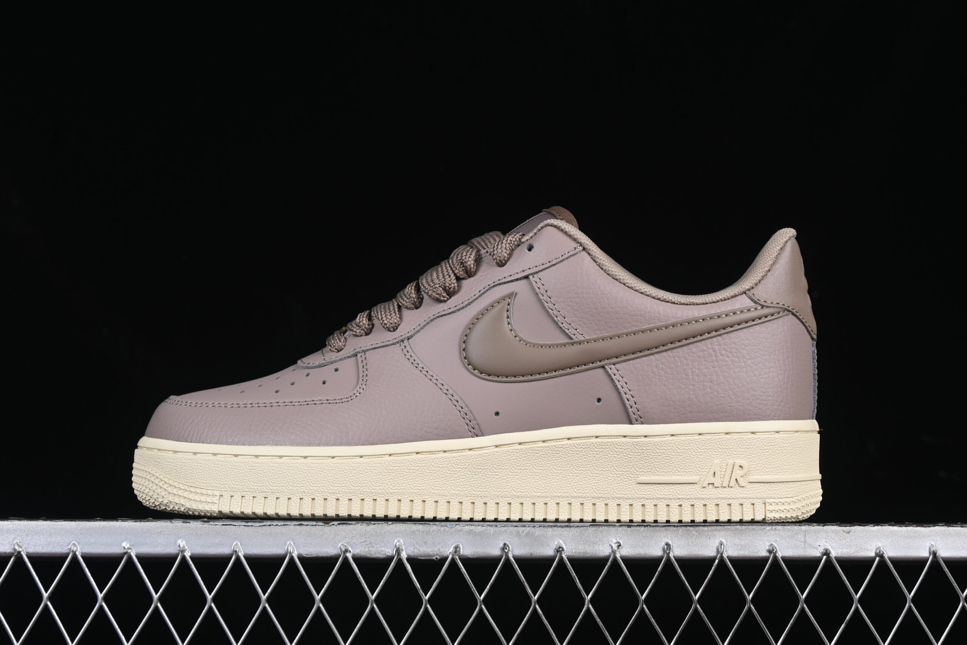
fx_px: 2015
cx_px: 484
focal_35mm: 75
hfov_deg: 27.0
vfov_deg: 18.2
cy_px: 322
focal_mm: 50
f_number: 8
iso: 160
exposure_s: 1/80
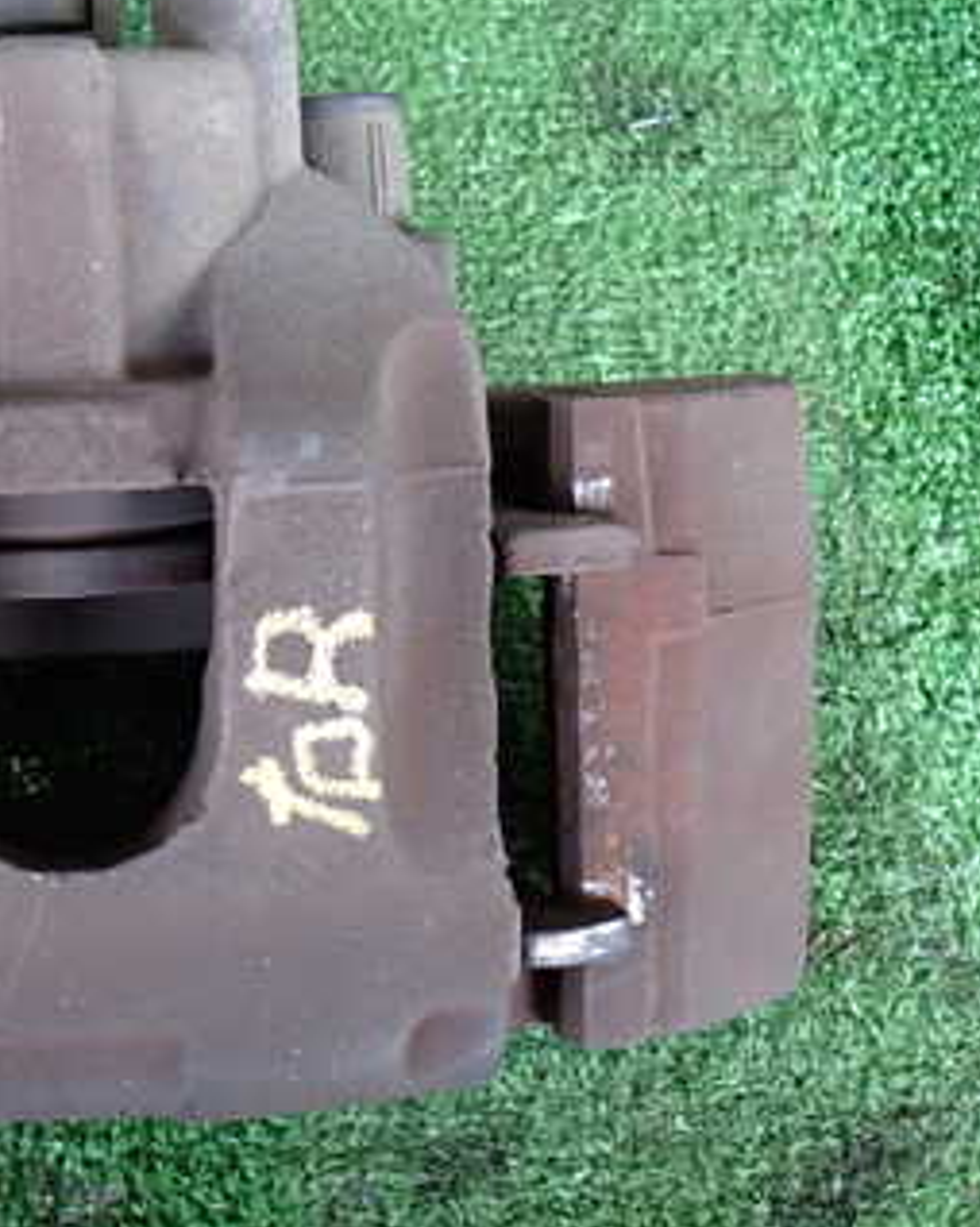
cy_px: 529
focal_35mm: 59
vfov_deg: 31.9
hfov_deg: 24.5
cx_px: -23
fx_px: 2141
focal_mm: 5.79
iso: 200
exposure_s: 1/30
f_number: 2.4
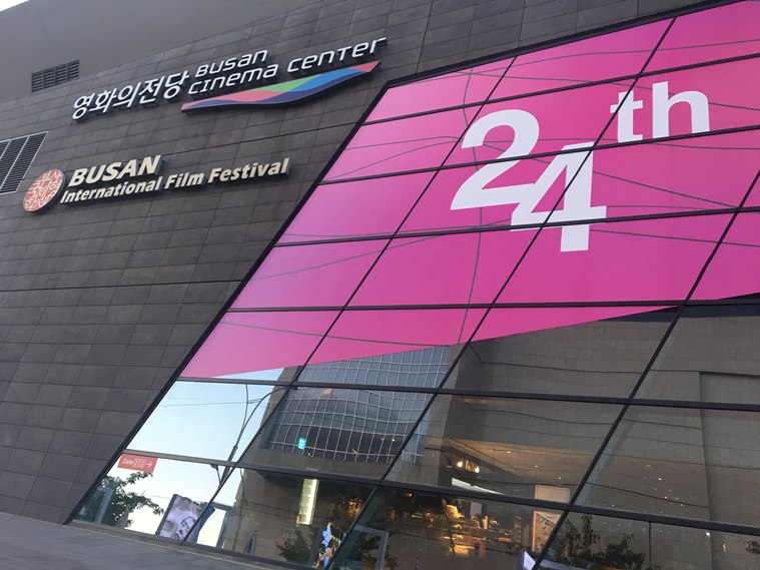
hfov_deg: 61.7
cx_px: 380
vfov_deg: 48.2
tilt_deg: +19.3
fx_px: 637
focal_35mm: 29
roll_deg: -7.7
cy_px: 285
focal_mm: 4.15
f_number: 2.2
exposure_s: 1/30
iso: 25
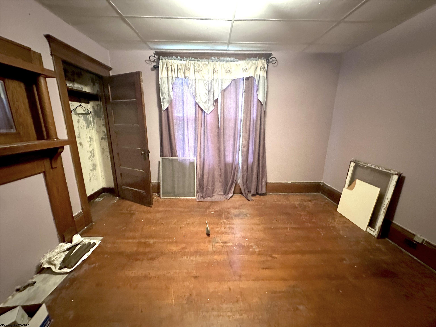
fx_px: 176
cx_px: 218
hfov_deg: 102.1
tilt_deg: -13.2
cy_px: 164
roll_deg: -0.6
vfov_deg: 85.7
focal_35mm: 14
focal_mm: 2.22
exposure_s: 1/30
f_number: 2.2
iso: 1250
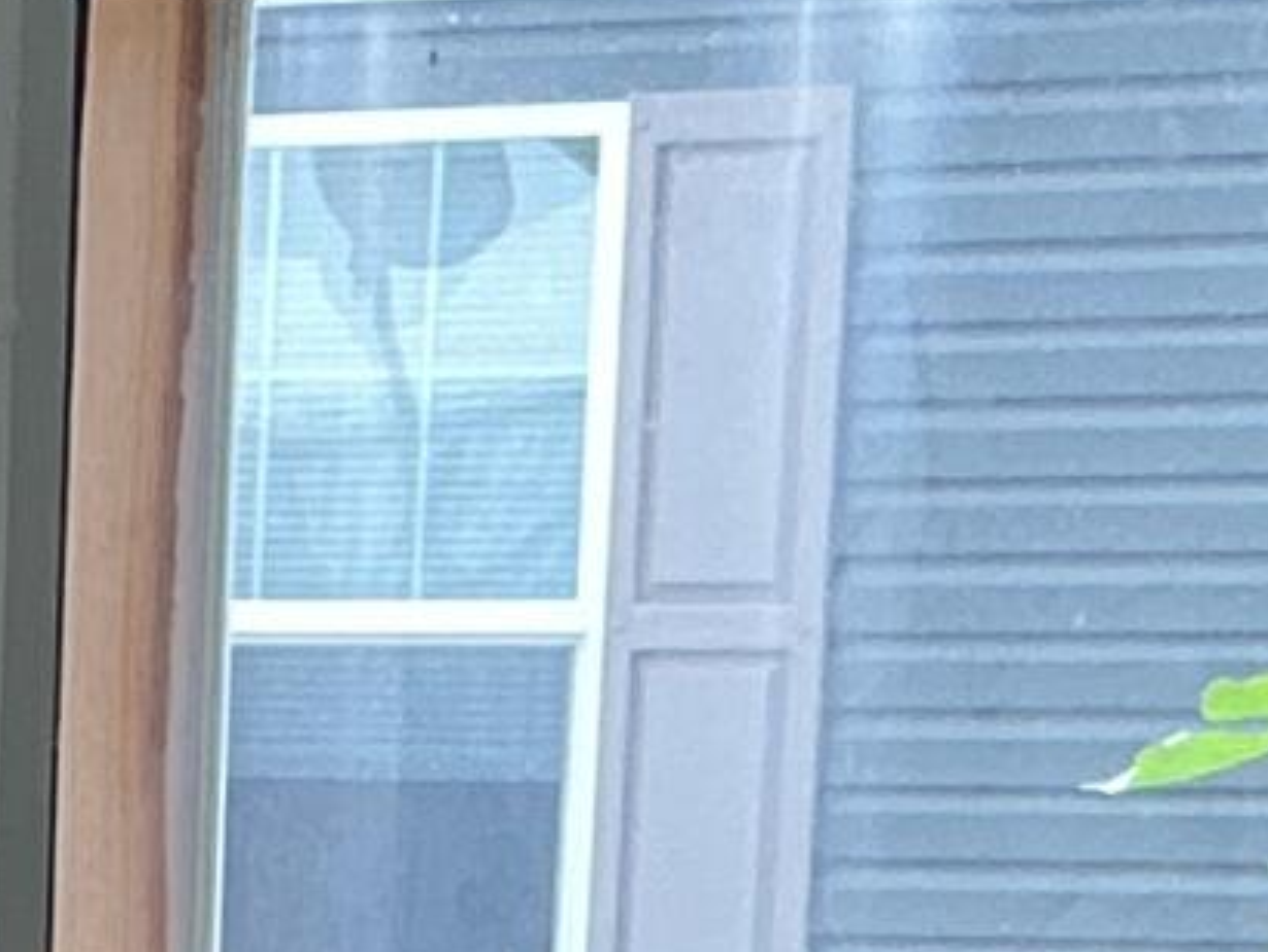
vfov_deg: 6.6
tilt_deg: -12.1
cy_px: 2491
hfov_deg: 9.1
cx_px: -699
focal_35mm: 212
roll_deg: -0.5
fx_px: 7770
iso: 25
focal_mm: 3
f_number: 1.8
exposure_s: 1/120
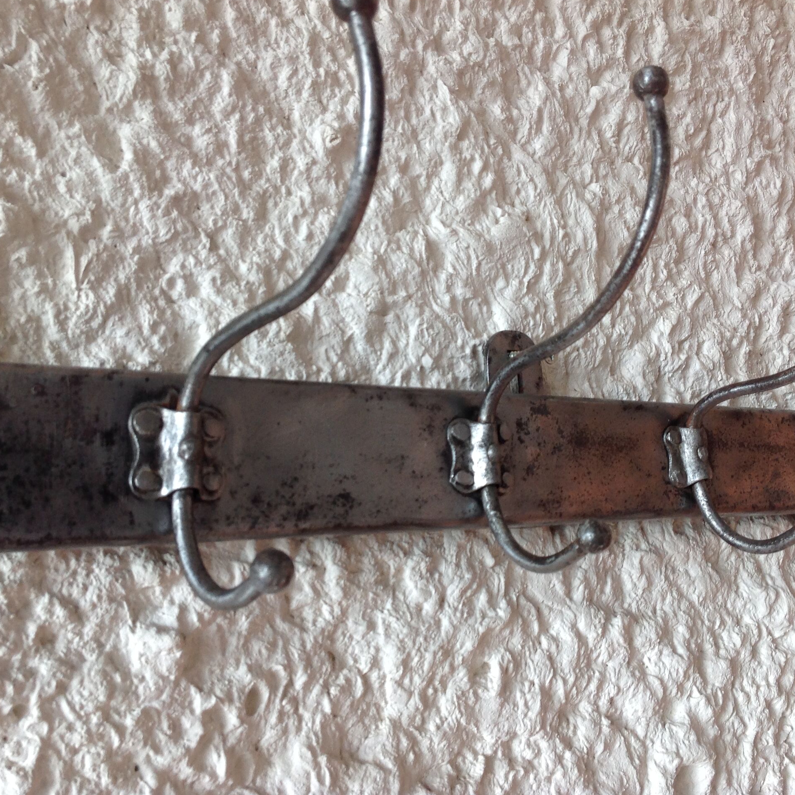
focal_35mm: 42
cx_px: 431
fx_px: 1091
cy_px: 398
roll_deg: +3.7
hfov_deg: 40.0
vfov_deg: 40.0
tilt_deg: +8.3
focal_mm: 4.28
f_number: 2.4
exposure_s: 1/40
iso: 50
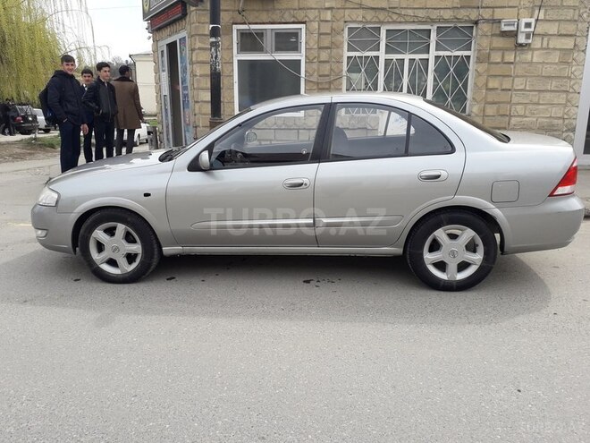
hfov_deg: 65.3
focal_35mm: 27
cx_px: 295
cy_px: 222
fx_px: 460
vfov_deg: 51.4
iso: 40
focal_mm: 3.6
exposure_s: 1/966
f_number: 1.9
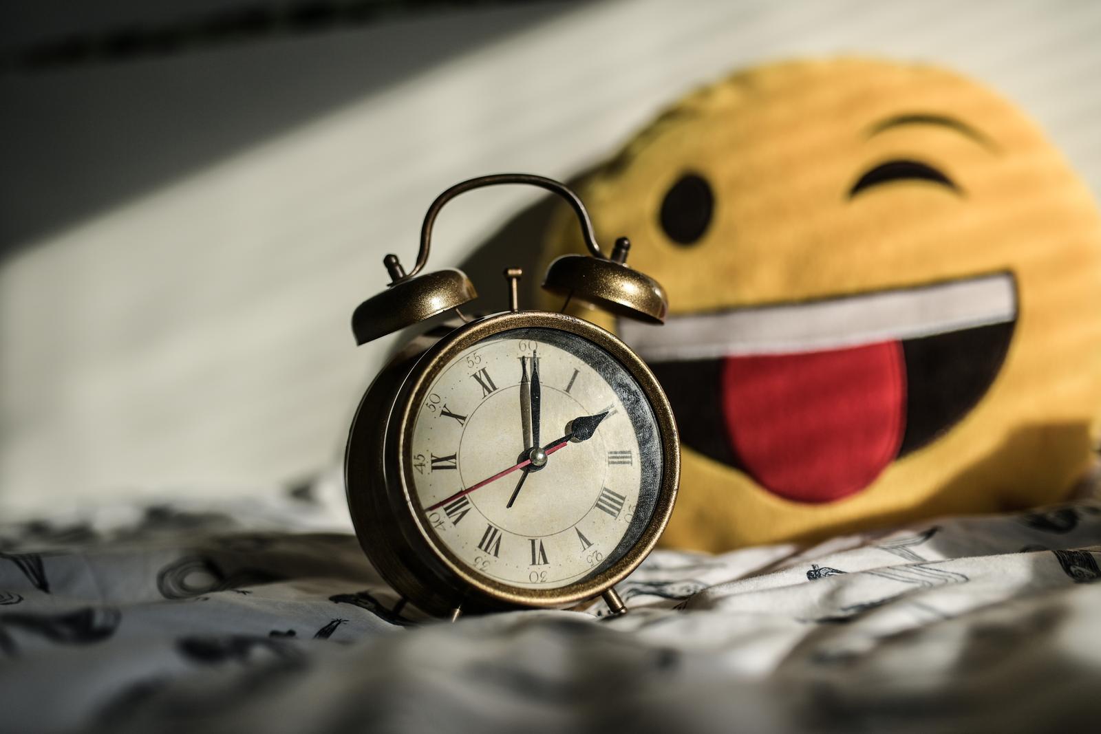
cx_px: 550
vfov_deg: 37.9
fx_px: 1070
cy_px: 367
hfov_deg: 54.4
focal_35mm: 35
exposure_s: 1/2500
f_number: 2
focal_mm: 35
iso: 100
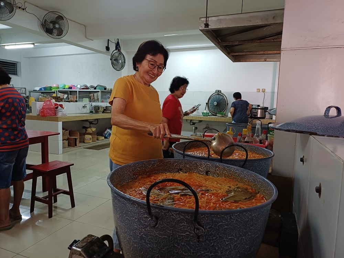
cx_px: 172
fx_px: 248
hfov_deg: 69.4
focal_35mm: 25
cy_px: 129
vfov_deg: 54.9
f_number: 1.8
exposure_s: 1/33.3
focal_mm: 4.65
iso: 320
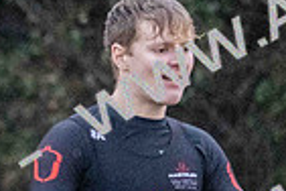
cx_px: -73
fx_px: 13091
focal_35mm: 1648
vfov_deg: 0.8
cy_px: 170
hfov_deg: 1.3
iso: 20000
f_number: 4.5
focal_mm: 400
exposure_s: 1/1600
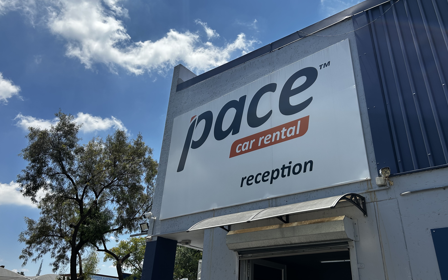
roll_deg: -4.2
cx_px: 222
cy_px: 134
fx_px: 342
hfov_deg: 66.5
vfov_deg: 44.5
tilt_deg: +27.9
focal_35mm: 28
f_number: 1.5
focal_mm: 5.7
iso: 50
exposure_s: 1/5882
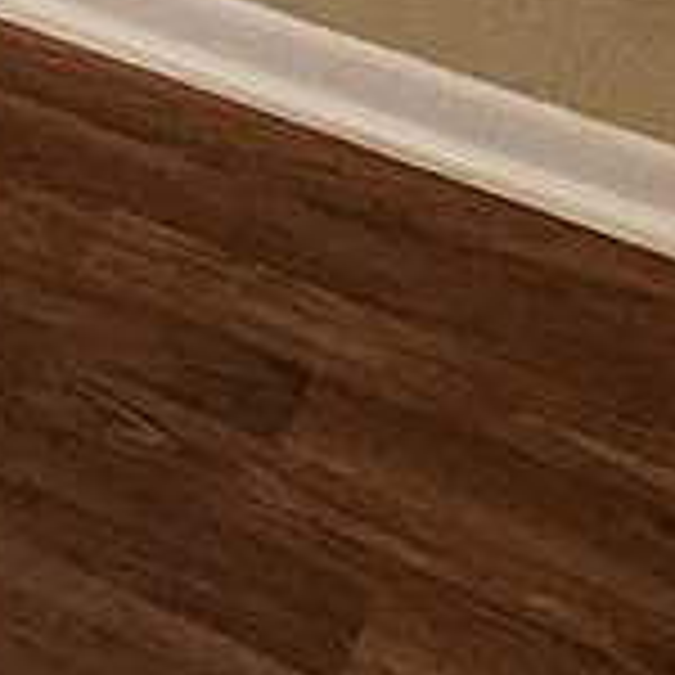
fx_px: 2427
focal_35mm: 110
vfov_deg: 10.3
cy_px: -1458
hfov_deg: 9.0
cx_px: -1796
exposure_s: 1/30
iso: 320
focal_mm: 2.2
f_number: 2.2
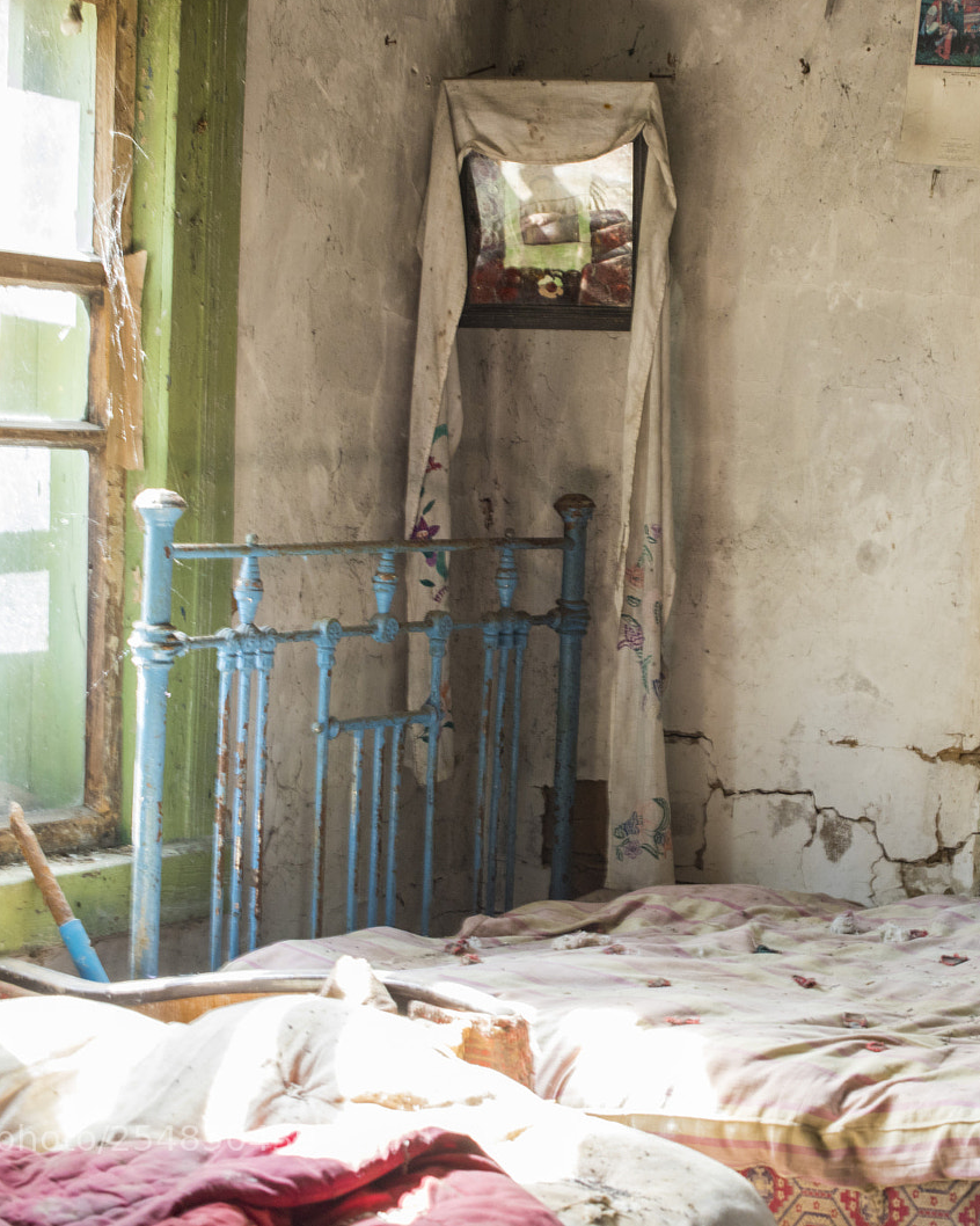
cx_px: 636
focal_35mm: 71
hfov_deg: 21.5
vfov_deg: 26.8
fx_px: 2575
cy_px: 611
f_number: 8
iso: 640
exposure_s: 1/10
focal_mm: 50
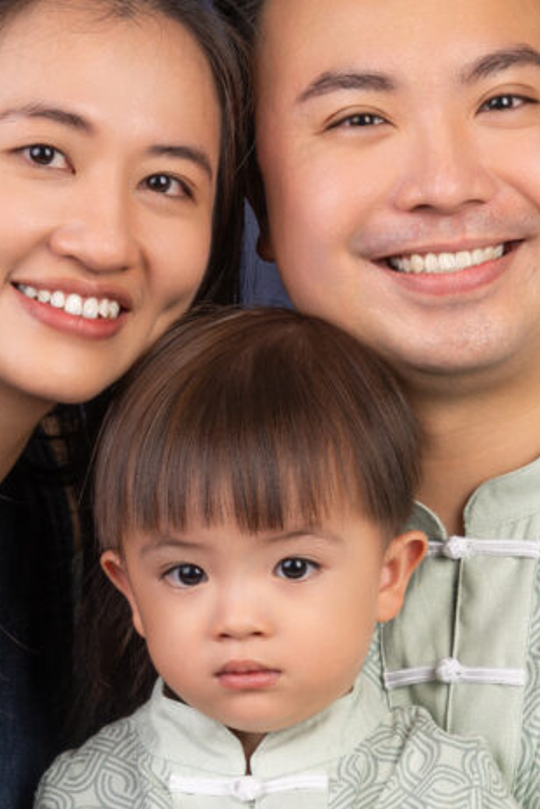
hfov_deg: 5.8
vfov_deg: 8.6
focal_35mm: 239
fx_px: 5373
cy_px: 587
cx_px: 221
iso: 200
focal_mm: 108
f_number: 8
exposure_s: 1/125
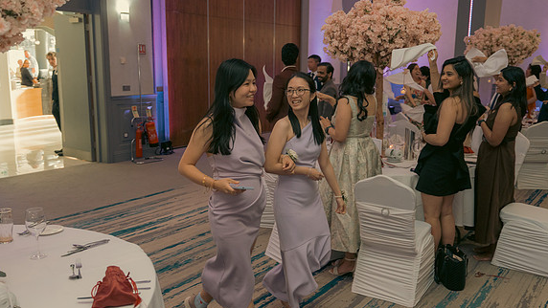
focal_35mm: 34
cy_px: 154
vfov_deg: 34.7
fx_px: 494
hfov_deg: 58.0
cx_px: 276
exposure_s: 1/160
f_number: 3.5
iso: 2500
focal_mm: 32
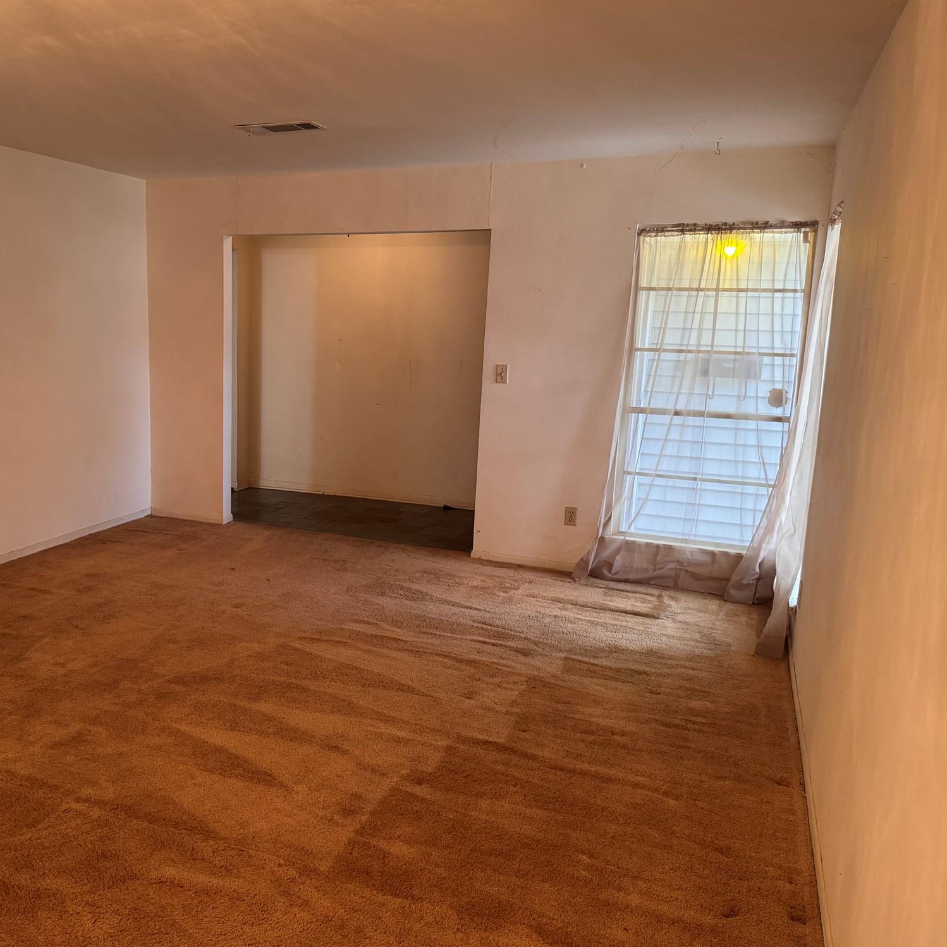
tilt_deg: -10.5
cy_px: 470
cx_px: 310
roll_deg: -1.4
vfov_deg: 55.6
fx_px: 898
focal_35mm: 29
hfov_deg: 54.4
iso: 320
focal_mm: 6.76
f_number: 1.78
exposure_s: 1/60
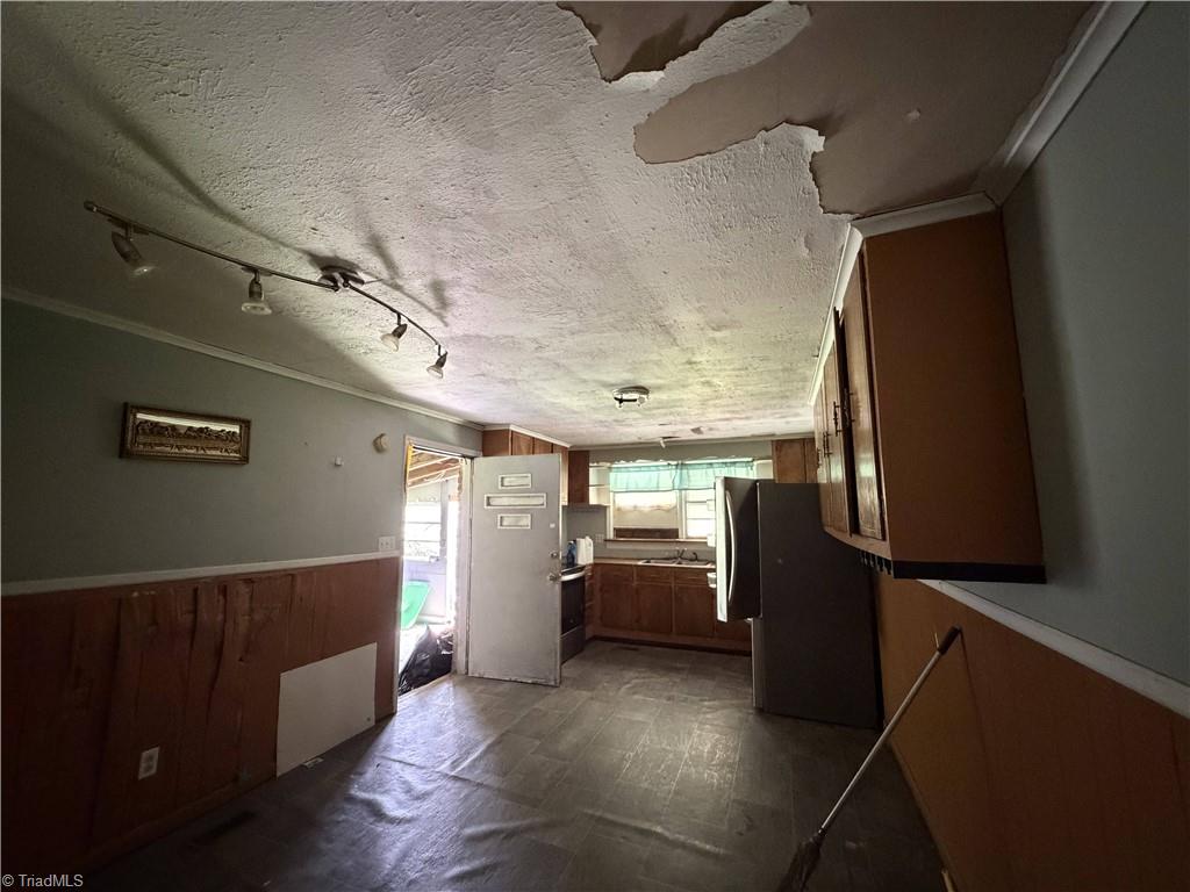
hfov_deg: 102.1
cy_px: 446
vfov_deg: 85.7
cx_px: 595
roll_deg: +1.0
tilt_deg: +7.3
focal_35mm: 14
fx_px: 481
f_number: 2.2
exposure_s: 1/58
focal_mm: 2.22
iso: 1250
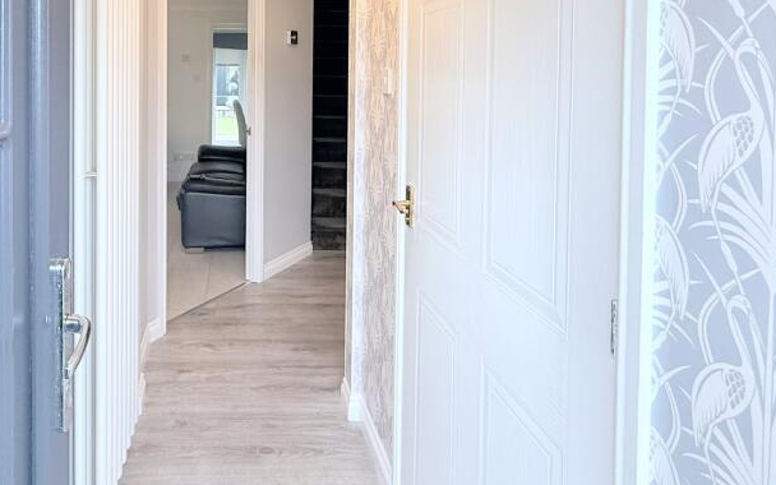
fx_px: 529
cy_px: 89
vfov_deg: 46.4
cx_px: 241
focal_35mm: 25
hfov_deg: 69.9
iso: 200
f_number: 2.2
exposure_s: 1/100
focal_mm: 2.22
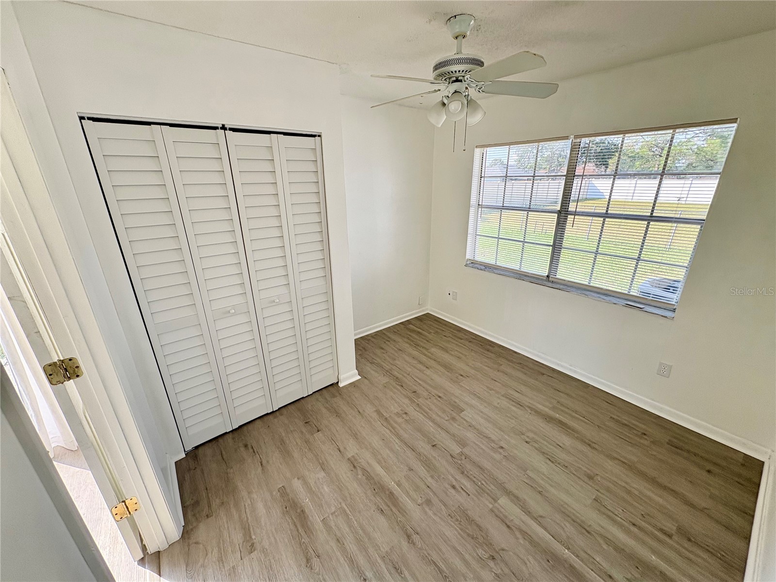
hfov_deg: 102.1
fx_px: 314
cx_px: 388
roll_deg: +1.7
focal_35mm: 14
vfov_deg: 85.7
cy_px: 291
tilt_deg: -19.3
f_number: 2.2
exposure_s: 1/244
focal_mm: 2.22
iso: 40
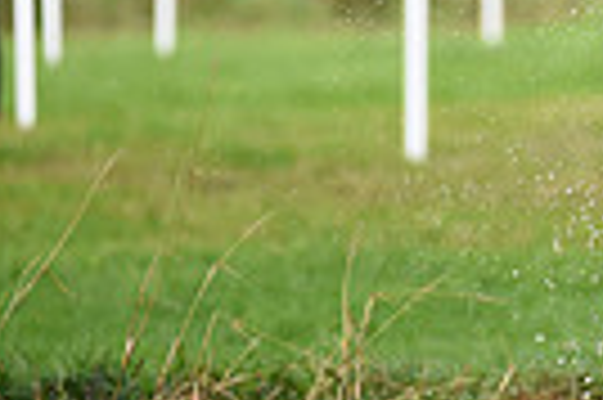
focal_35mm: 1173
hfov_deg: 1.8
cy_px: -135
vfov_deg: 1.2
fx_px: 19624
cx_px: 1170
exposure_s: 1/1250
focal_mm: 270
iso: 800
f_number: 5
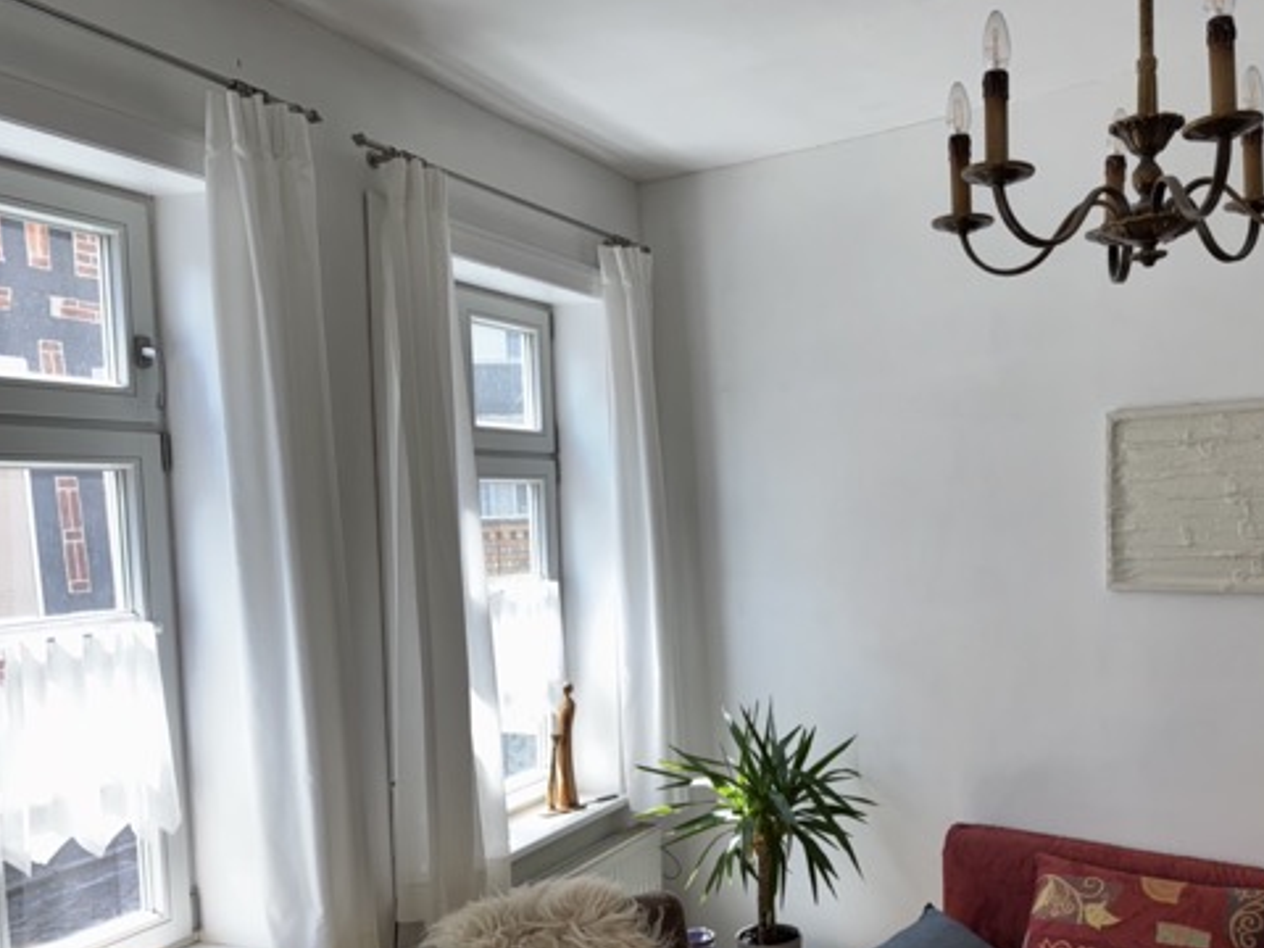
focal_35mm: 32
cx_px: 837
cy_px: 603
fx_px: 1168
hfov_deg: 55.7
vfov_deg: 43.7
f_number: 1.78
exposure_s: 1/488
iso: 160
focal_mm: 6.76
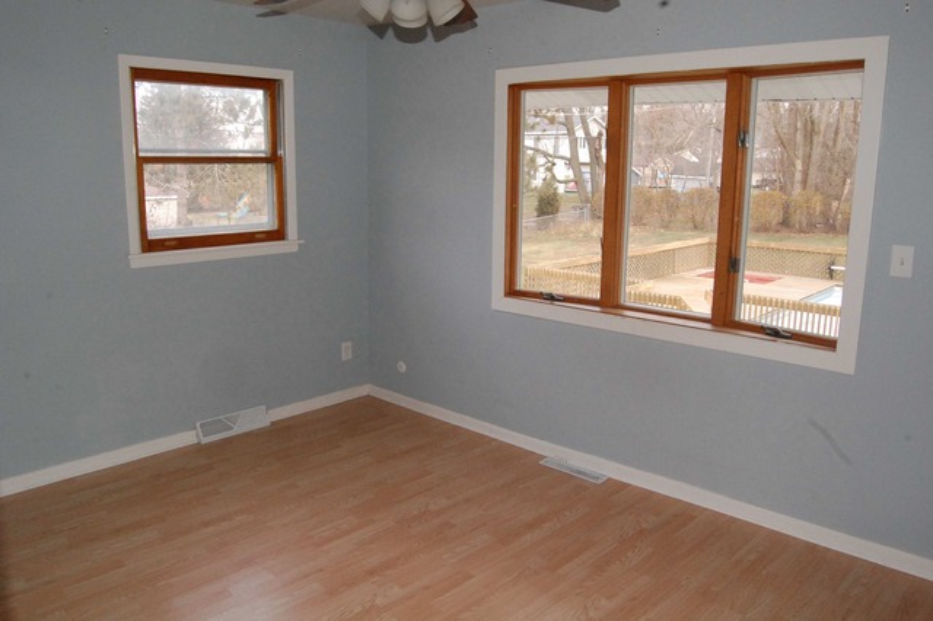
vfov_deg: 47.9
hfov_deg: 67.4
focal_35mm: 27
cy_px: 310
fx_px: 699
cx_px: 466
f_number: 13
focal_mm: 18
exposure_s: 1/60
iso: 1600
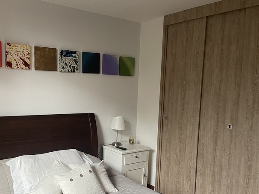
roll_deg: -1.2
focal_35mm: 33
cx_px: 96
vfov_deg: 42.9
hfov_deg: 54.7
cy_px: 111
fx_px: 247
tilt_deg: -5.1
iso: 320
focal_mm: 5.1
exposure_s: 1/60
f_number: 1.6
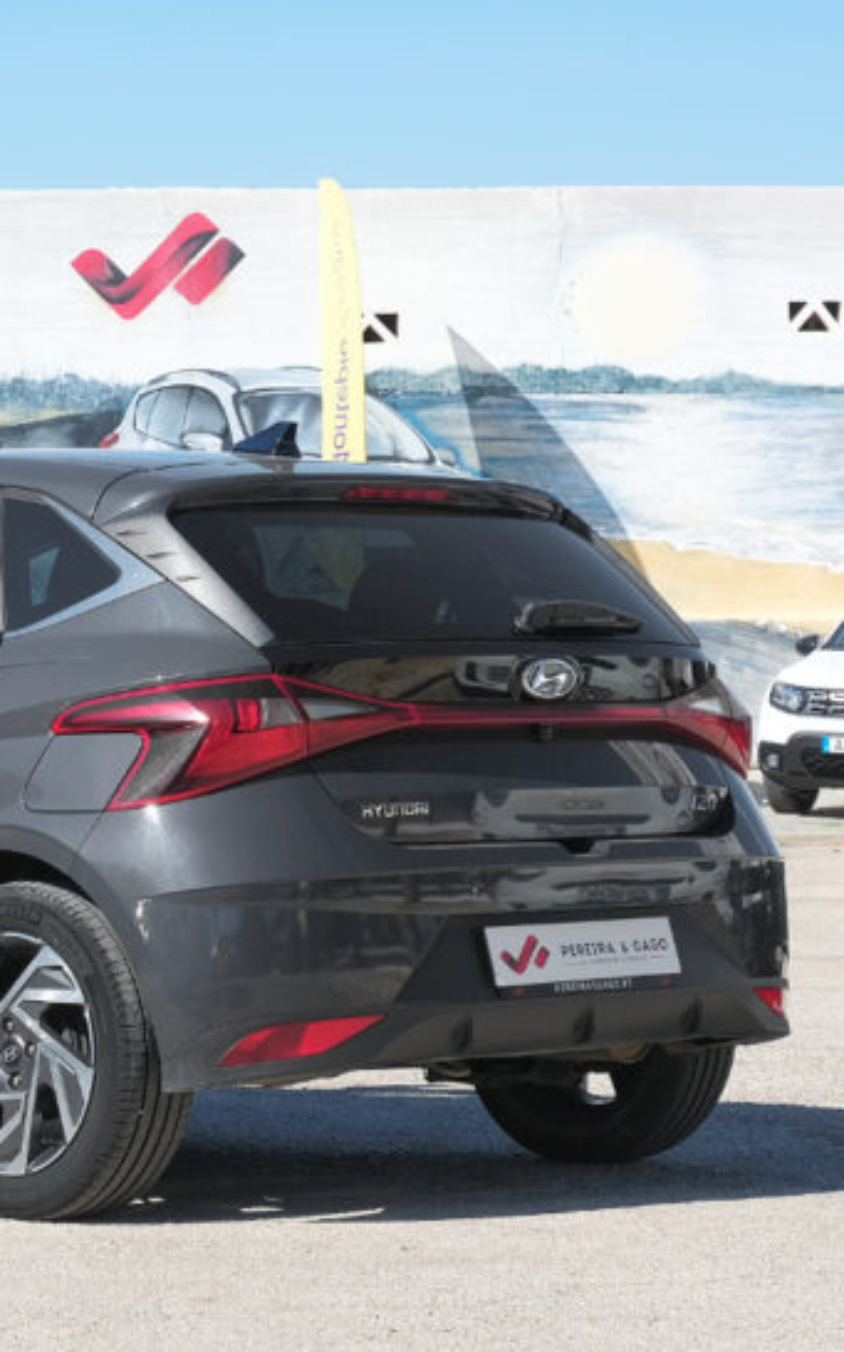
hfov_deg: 10.0
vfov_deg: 16.1
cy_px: 833
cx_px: -27
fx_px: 4787
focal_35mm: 130
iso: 160
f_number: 9
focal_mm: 45
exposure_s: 1/200
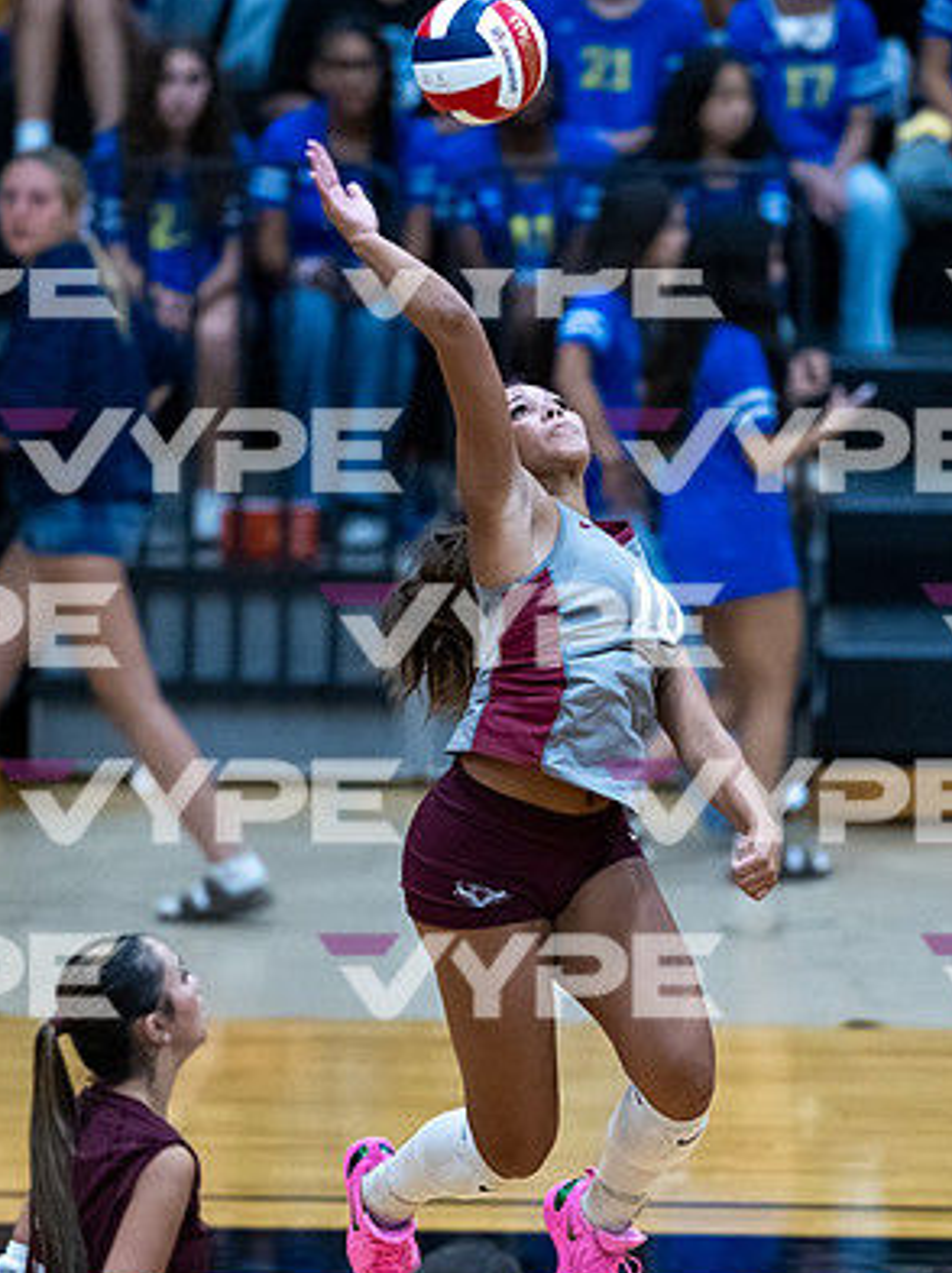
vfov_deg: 4.6
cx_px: 664
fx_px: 15720
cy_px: 792
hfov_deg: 3.5
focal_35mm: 428
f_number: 2
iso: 3200
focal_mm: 200
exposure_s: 1/1600
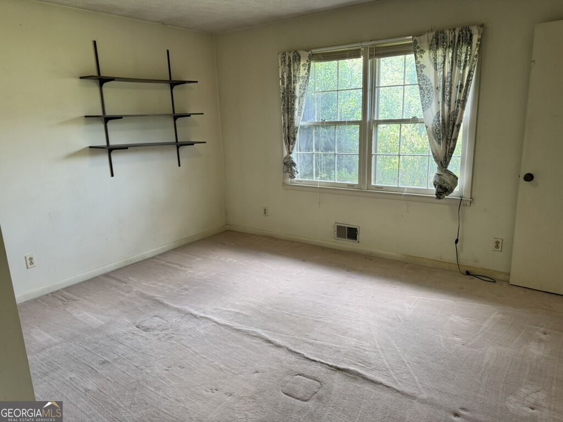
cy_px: 211
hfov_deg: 71.6
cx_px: 282
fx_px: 390
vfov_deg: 56.8
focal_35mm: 24
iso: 160
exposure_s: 1/120
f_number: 1.78
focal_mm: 6.76
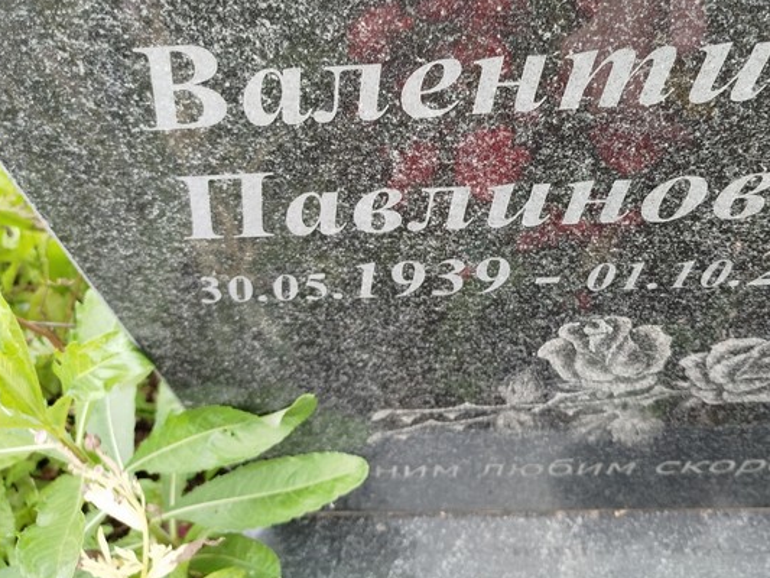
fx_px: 801
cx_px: 493
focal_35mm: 36
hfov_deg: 50.7
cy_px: 173
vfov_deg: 39.0
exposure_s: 1/50
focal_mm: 5.31
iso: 50
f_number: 1.7
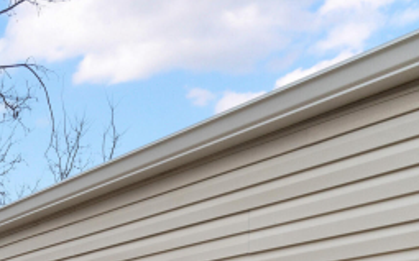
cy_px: 391
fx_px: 514
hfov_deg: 40.1
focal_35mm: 45
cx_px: 20
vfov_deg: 23.1
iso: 400
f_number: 8
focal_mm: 10
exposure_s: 1/160
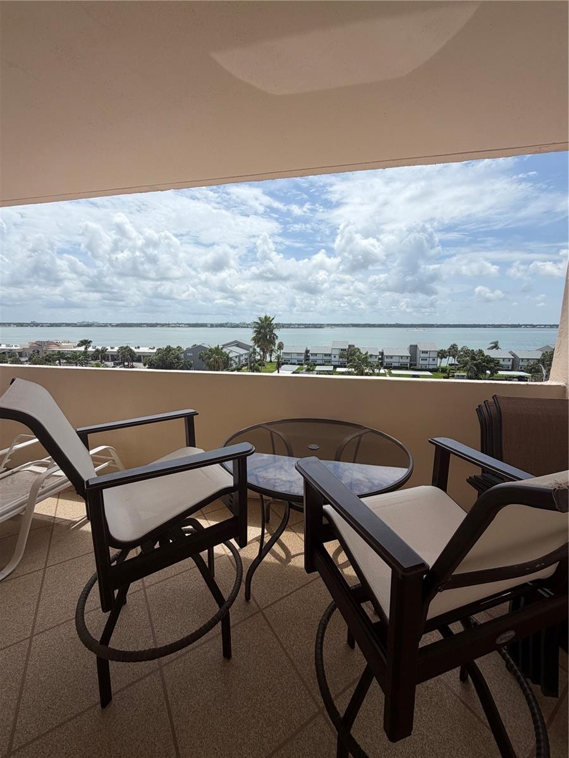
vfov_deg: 102.1
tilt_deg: -9.5
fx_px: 307
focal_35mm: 14
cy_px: 379
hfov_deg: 85.7
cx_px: 284
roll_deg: +0.1
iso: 20
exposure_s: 1/1312
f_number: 2.2
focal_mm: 2.22
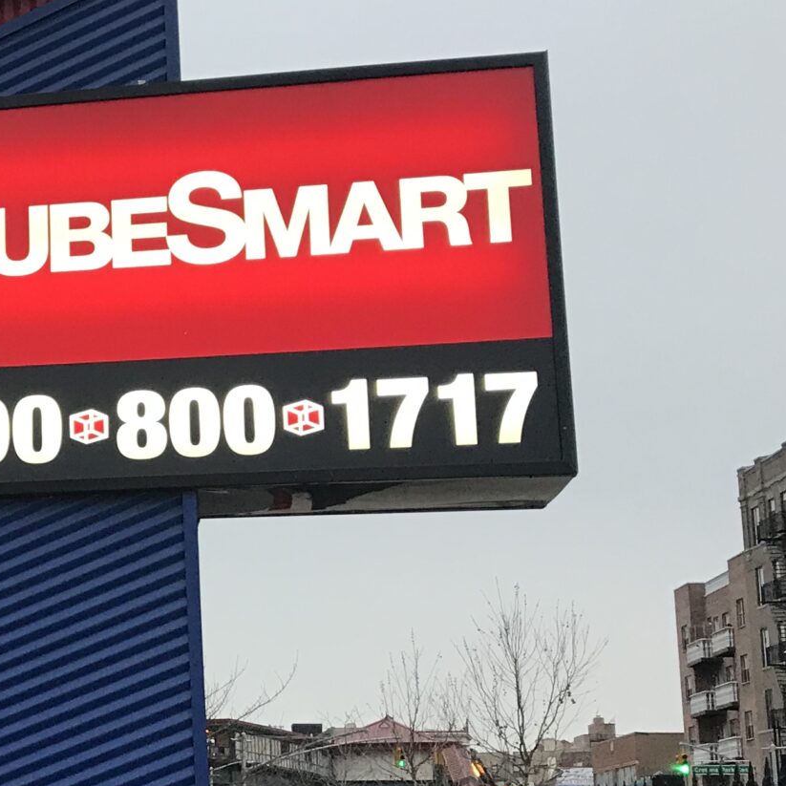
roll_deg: -1.2
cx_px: -344
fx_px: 1978
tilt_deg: +7.8
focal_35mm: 77
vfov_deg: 22.3
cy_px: 565
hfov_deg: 19.9
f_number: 1.8
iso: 25
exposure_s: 1/40
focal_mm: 3.99
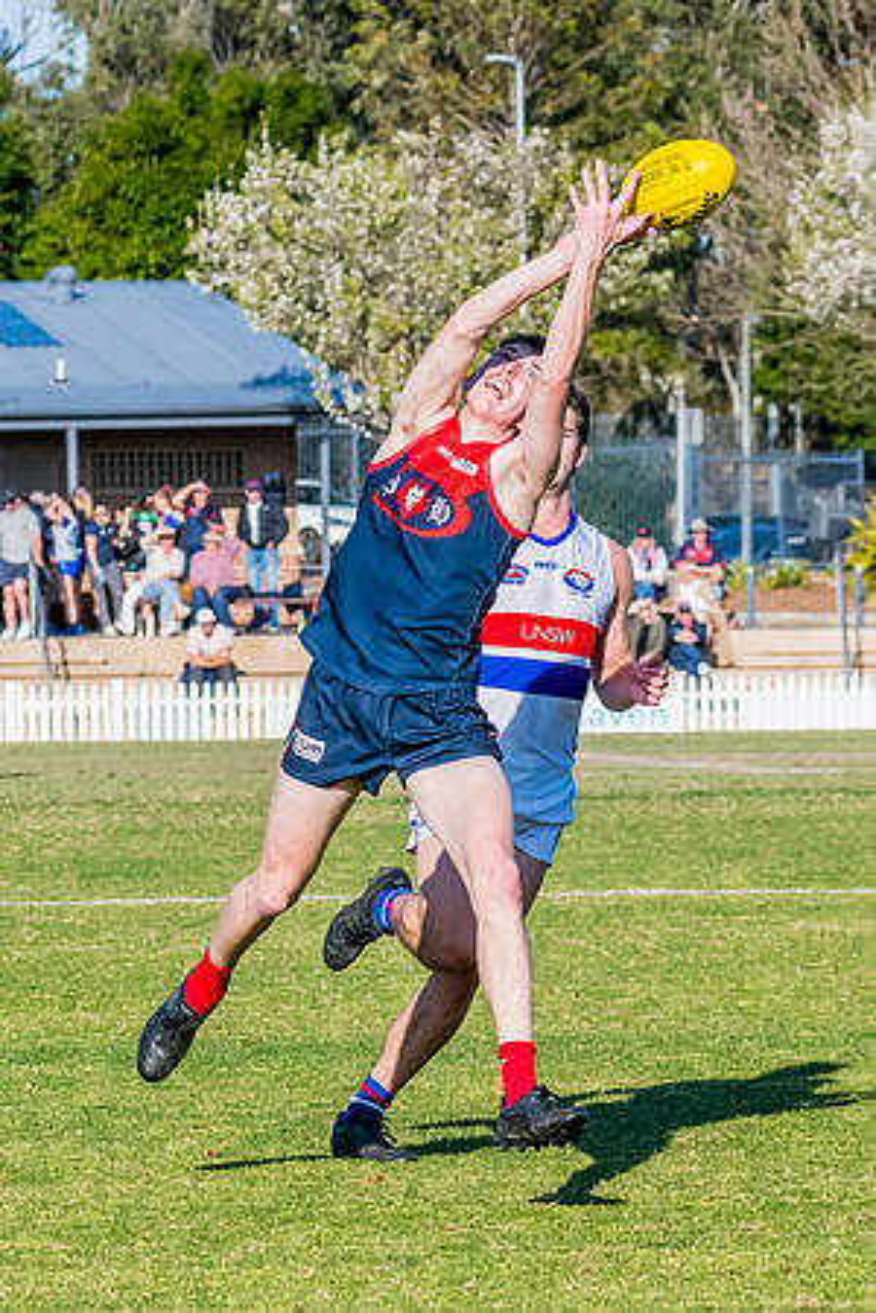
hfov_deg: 3.9
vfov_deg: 5.9
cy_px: 576
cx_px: 546
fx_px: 12808
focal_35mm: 351
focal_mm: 170
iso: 800
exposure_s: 1/1600
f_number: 11
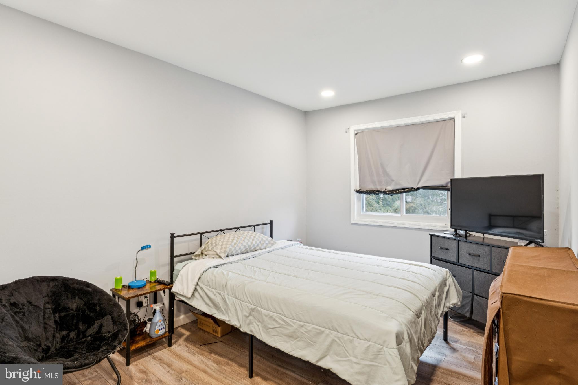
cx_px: 289
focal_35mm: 18
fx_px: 292
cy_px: 192
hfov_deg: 89.4
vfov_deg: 66.8
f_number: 13
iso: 400
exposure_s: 1/3.33
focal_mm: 18.2
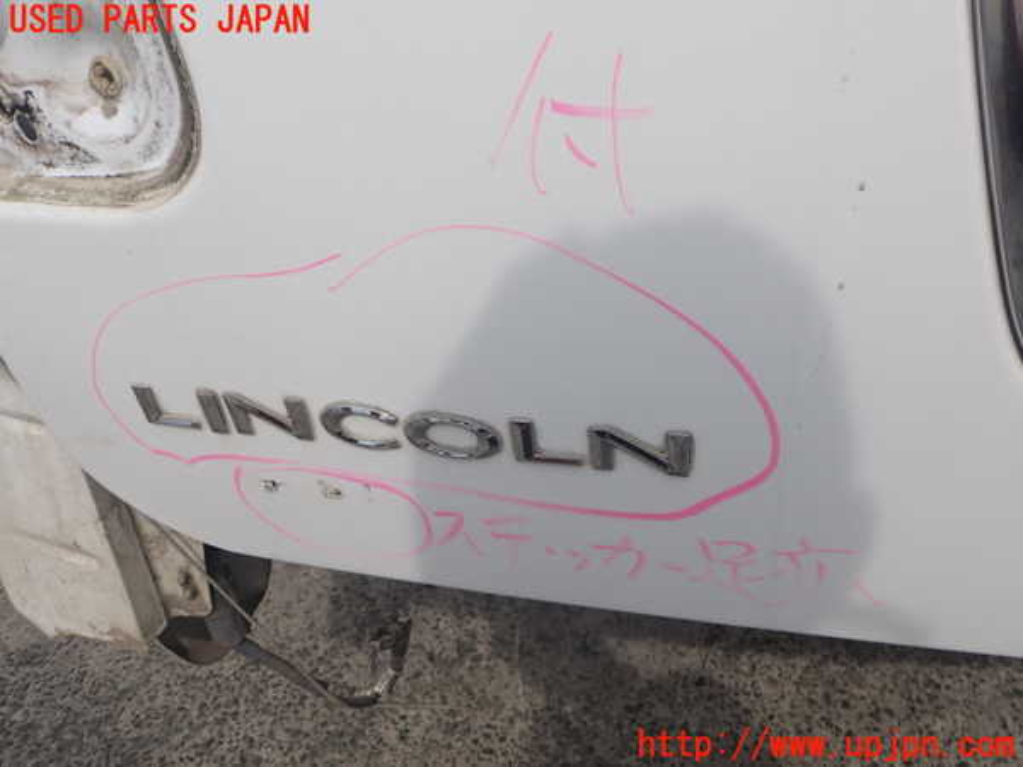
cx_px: 512
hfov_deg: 60.0
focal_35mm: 30
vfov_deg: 46.8
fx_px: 887
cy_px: 384
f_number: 9
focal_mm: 5.4
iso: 100
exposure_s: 1/160
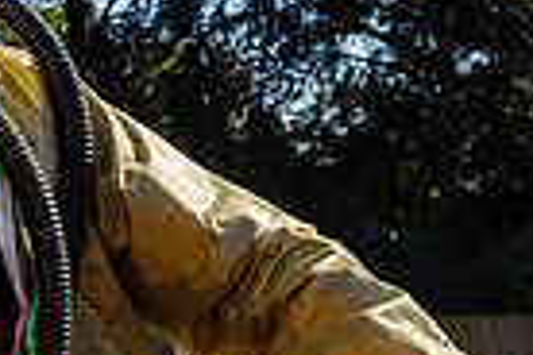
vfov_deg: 8.9
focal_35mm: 153
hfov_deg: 12.1
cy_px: 17
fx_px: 2265
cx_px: -479
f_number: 4.5
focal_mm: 17
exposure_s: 1/1000
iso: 200
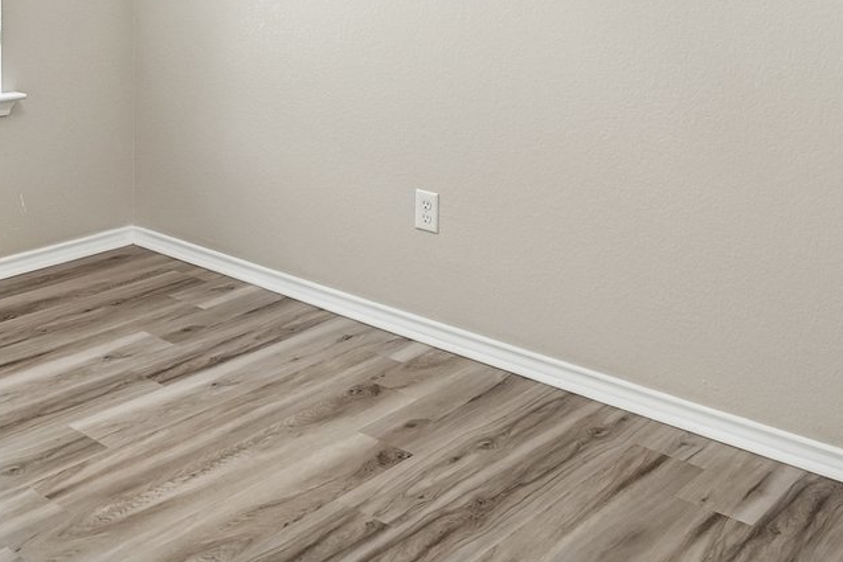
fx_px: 1054
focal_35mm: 45
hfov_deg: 38.7
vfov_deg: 26.6
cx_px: 4
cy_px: -109
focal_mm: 14
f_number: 8
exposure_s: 1/15
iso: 400
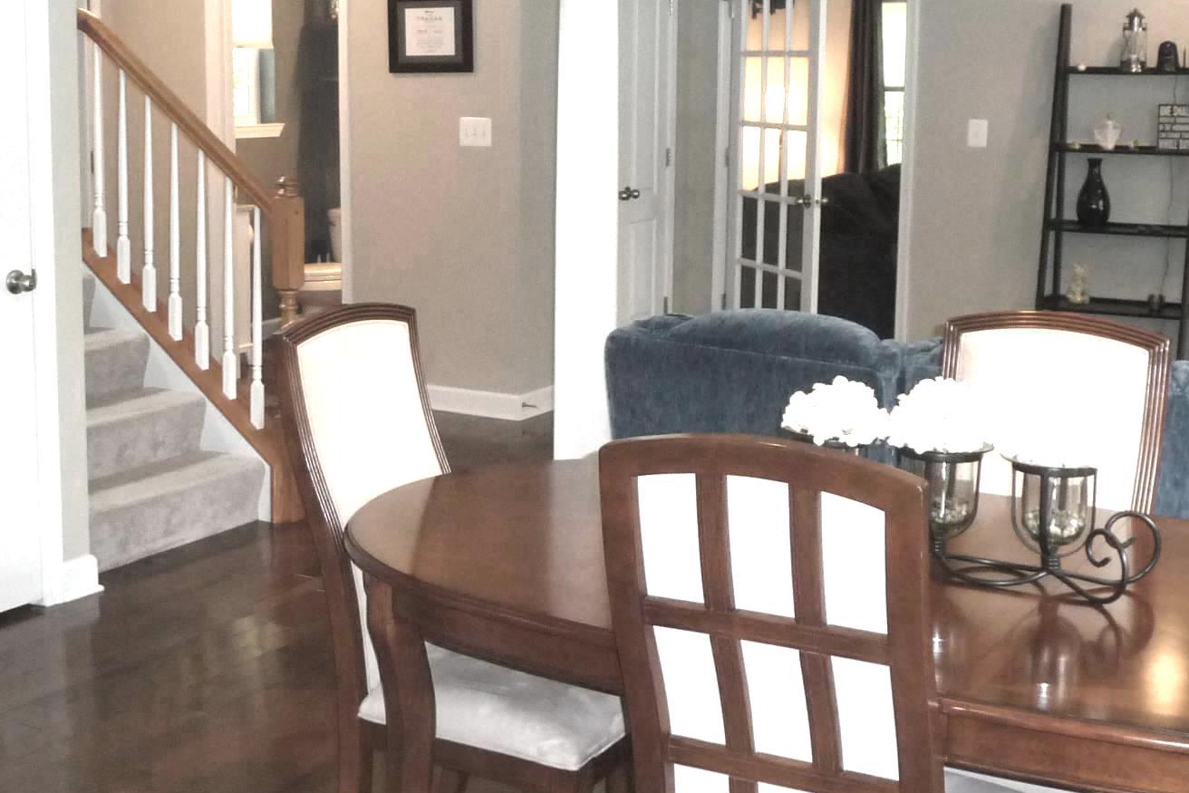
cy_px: 305
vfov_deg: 25.9
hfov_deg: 38.1
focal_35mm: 52
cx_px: 529
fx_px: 1718
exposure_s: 1/30
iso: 250
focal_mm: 4.7
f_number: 3.3
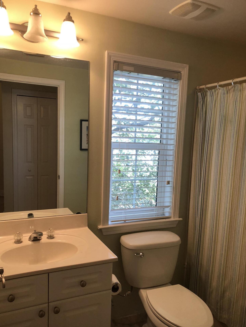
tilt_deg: -5.9
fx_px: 284
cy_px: 169
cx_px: 121
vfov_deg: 59.9
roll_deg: -0.2
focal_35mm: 30
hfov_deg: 46.8
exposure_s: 1/30
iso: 25
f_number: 1.8
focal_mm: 3.99
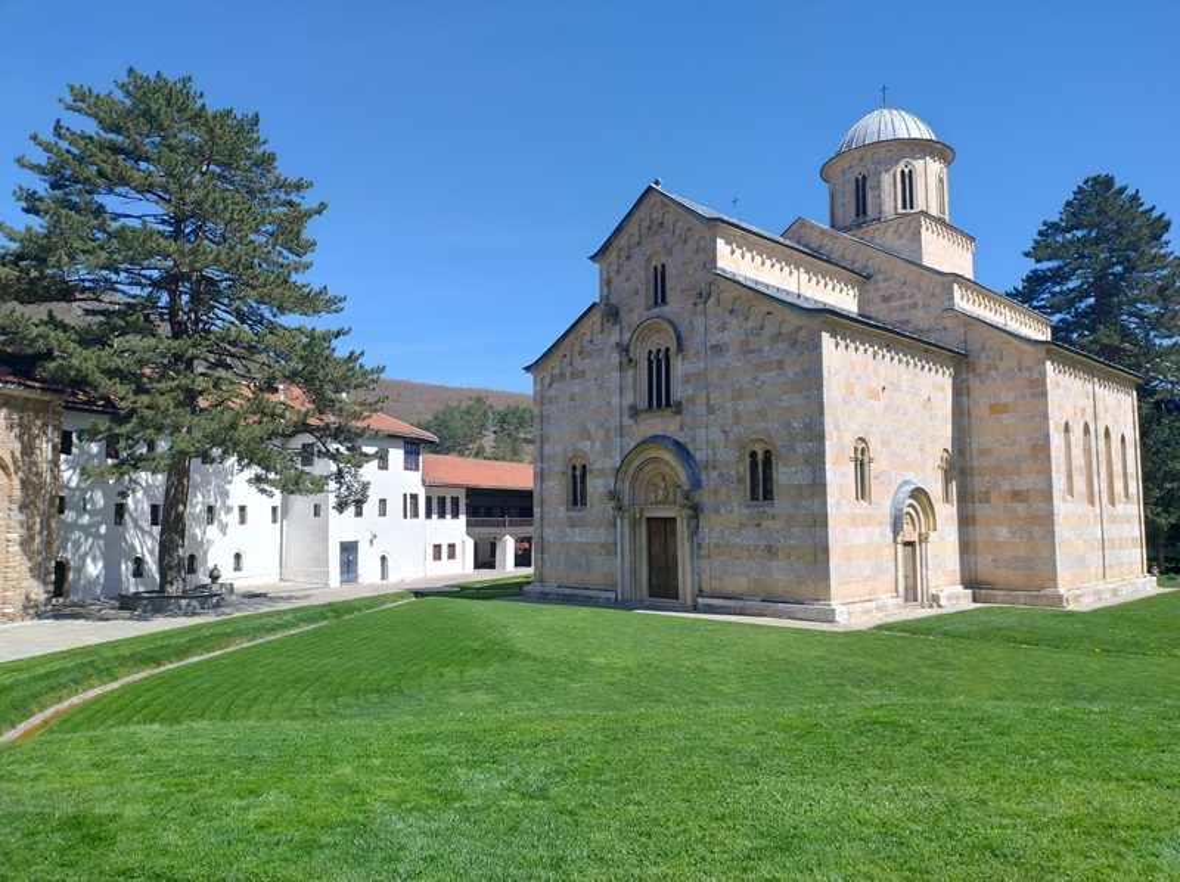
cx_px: 590
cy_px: 441
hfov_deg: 69.5
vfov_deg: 54.8
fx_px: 851
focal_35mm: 25
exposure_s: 1/568
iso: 100
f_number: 1.7
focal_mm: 4.71
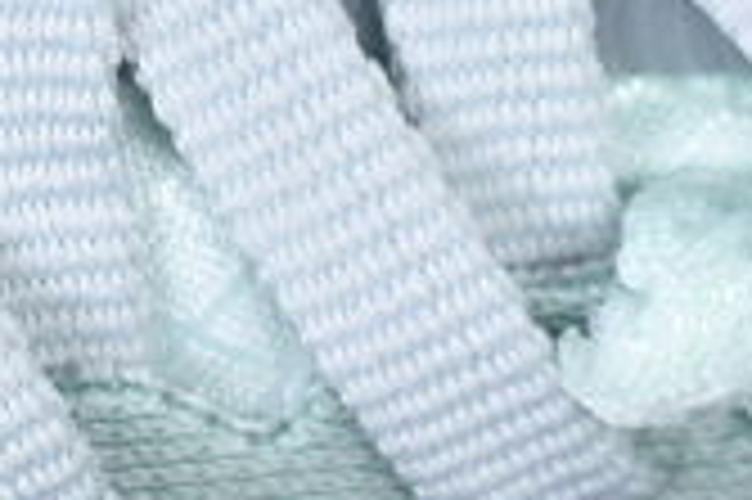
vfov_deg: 2.8
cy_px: -441
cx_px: 761
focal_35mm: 485
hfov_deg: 4.2
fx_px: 10121
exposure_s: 1/80
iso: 160
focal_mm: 50
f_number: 7.1
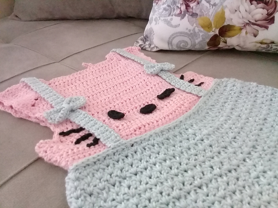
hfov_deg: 58.4
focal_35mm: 31
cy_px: 104
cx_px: 139
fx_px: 249
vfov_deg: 45.4
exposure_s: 1/17
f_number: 2.2
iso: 1000
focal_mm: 3.3
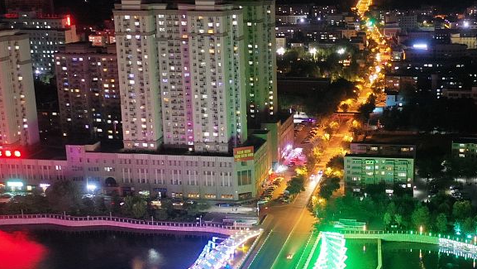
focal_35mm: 61
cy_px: 165
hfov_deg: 33.8
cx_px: 346
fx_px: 772
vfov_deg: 19.7
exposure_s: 1/5
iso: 1600
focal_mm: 10.26
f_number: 2.8
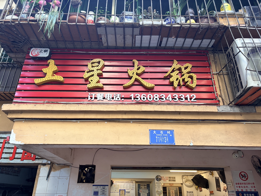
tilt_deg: +28.2
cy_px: 98
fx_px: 196
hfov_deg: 67.3
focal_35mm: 26
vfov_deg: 53.1
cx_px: 130
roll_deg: -0.1
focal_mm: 5.96
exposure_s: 1/122
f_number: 1.6
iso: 64
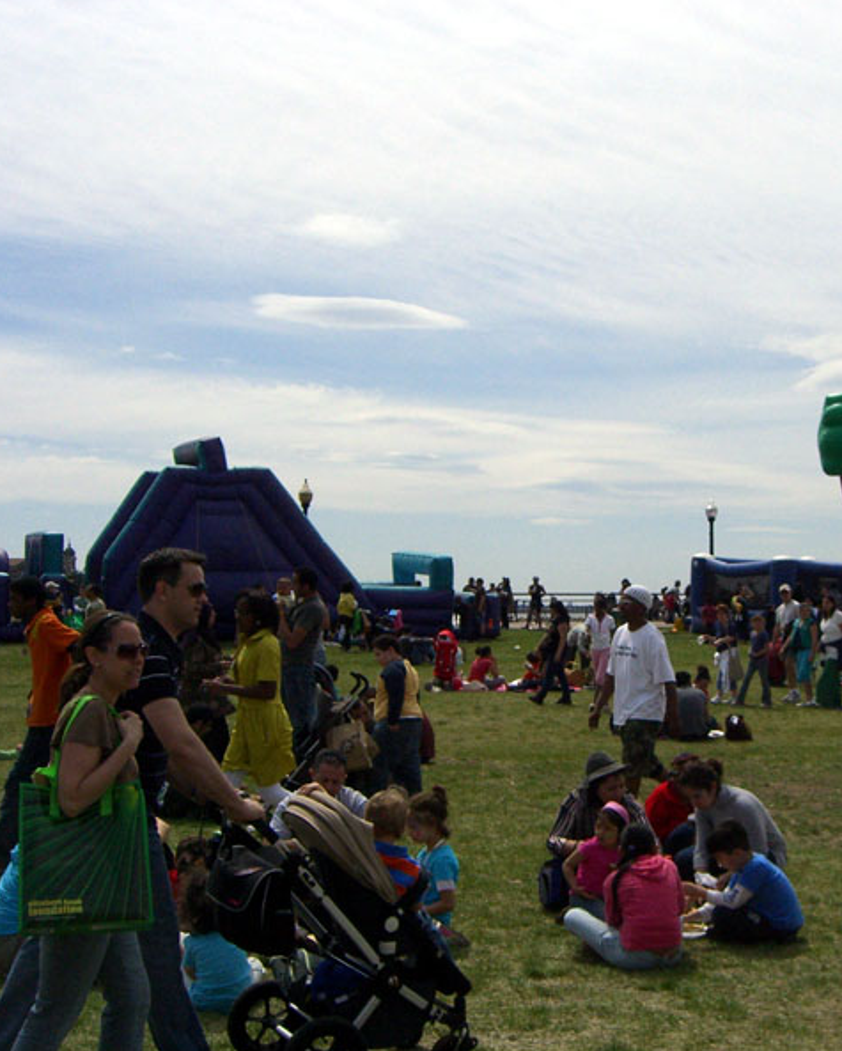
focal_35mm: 50
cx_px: 617
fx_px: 1556
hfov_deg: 29.9
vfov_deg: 37.3
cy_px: 526
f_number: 8
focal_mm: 7.9
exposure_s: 1/1250
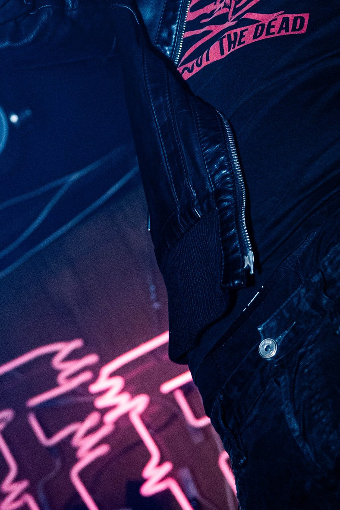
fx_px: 1289
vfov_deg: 21.3
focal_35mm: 91
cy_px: -43
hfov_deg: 15.0
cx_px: 194
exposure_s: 1/125
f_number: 2.8
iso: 1600
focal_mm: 28
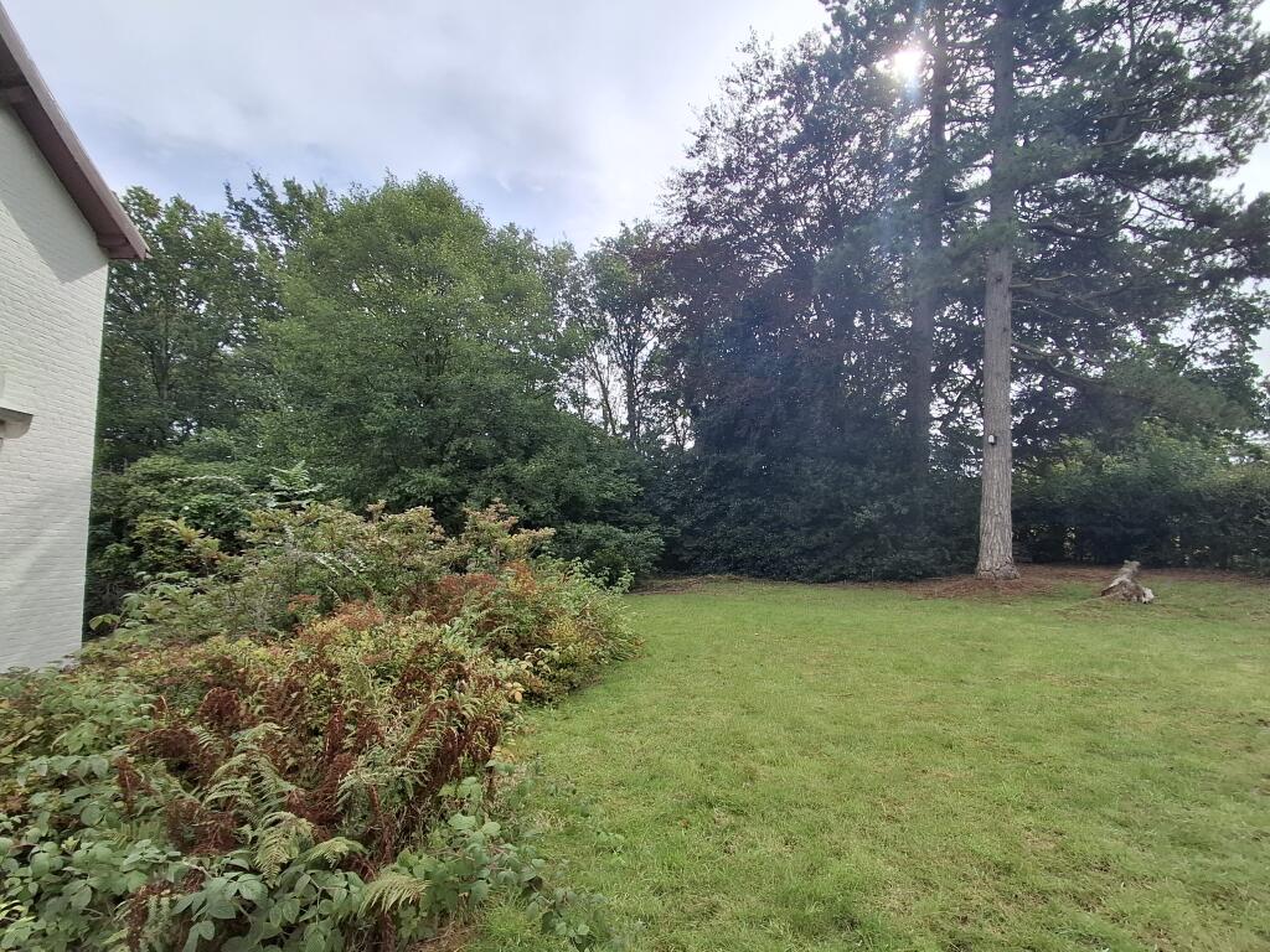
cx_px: 635
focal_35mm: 16
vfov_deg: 78.1
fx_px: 587
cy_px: 476
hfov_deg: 94.5
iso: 40
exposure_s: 1/1026
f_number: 2.2
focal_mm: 1.64
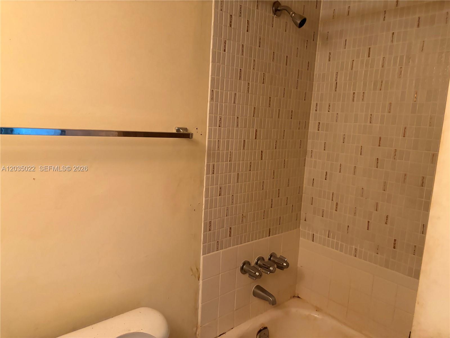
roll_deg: -4.5
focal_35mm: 26
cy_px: 169
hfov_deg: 67.3
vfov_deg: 53.1
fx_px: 338
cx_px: 225
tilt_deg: -11.4
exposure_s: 1/60
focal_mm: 5.96
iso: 400
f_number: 1.6
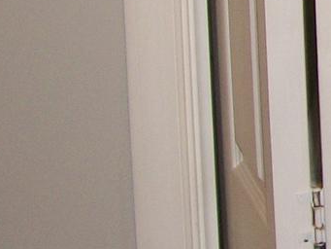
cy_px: -170
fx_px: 2009
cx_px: 811
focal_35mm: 210
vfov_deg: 6.9
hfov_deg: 8.5
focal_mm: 6.3
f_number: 3.1
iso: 80
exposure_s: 1/30
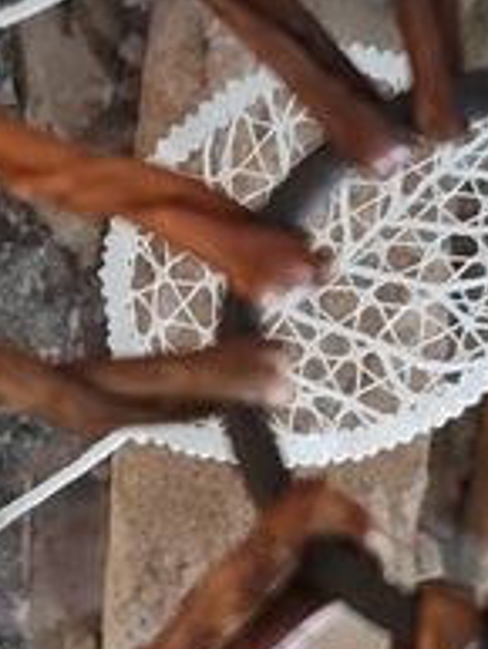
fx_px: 1615
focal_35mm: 86
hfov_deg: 17.1
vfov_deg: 22.7
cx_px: 167
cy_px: 387
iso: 188
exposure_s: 1/50
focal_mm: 5.56
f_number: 1.88
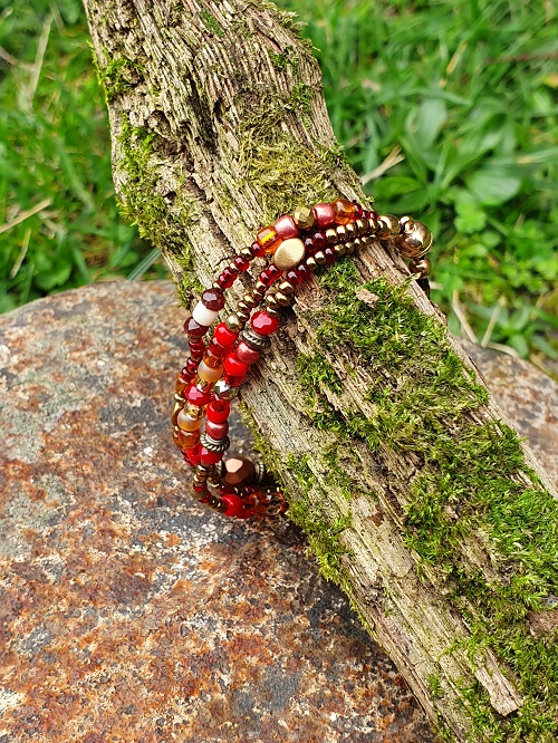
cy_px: 372
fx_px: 558
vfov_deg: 67.3
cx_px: 279
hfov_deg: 53.1
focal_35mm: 26
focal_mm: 4.32
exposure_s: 1/118
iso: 50
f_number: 2.4
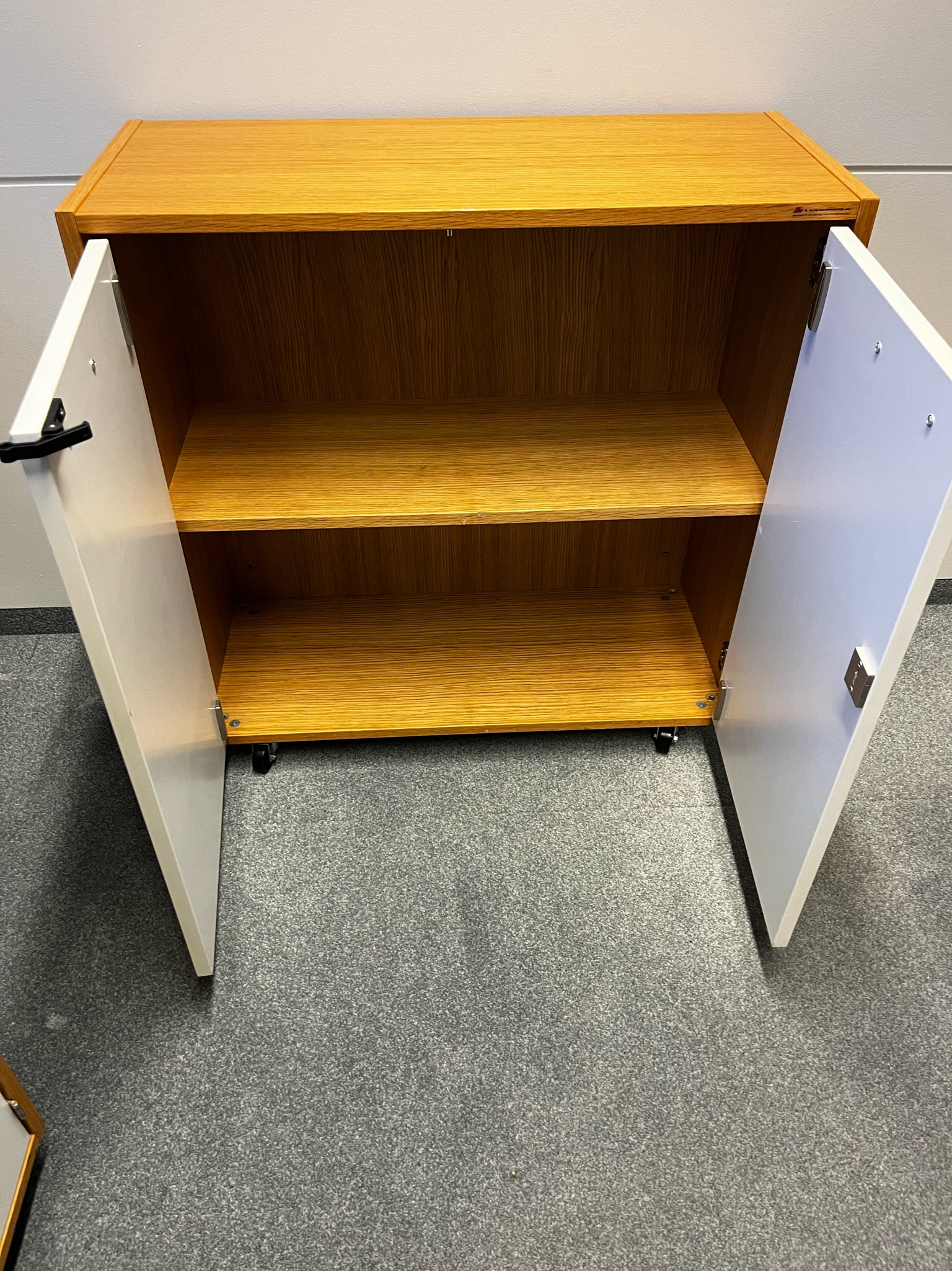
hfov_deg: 53.0
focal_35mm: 26
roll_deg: +2.1
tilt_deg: -40.6
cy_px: 636
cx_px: 476
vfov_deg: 67.3
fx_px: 954
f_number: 1.6
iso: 160
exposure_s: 1/50
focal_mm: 5.1
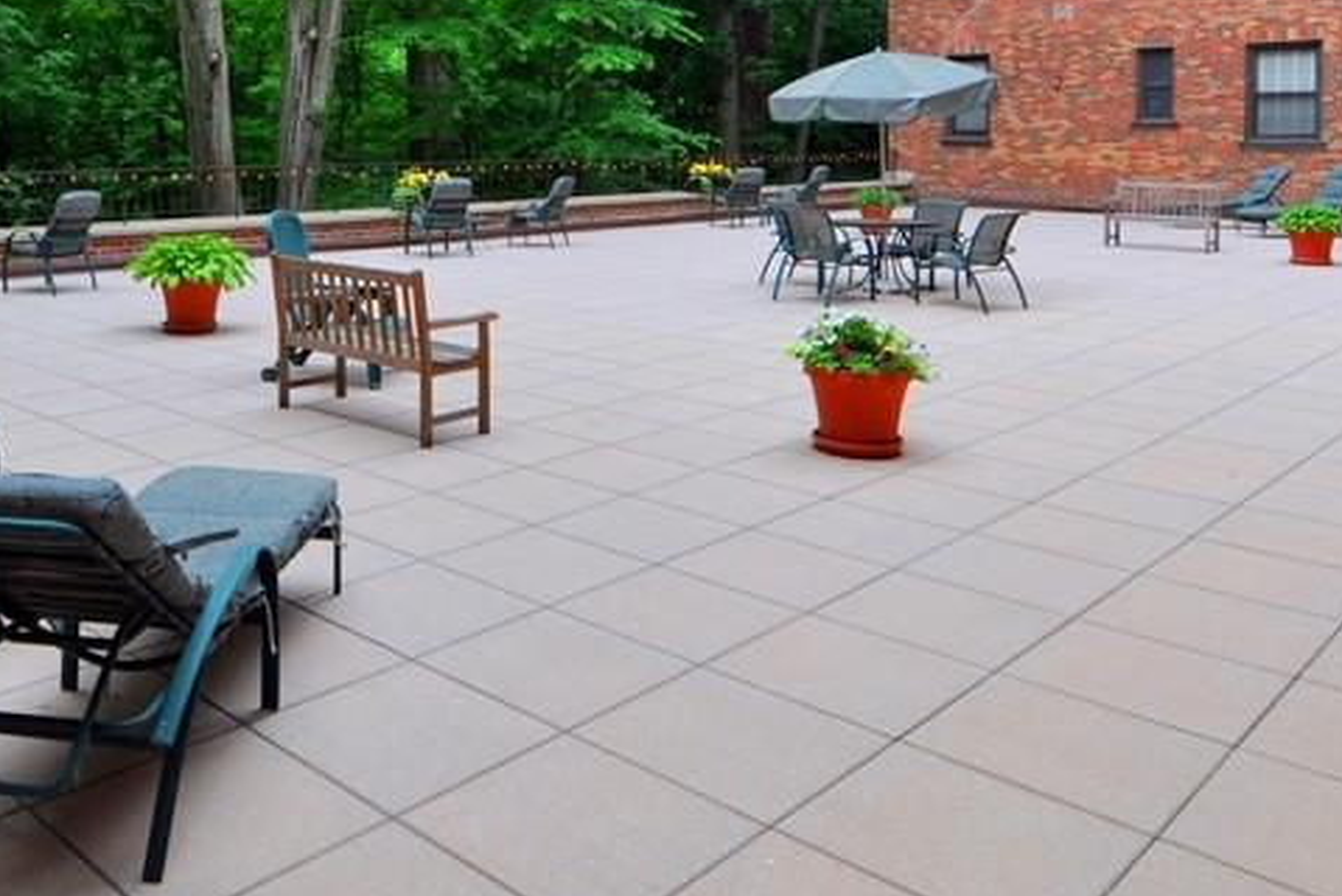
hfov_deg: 57.0
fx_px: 1194
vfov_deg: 38.6
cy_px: 109
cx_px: 415
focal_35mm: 32
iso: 200
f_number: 5.6
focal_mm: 10
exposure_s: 1/125
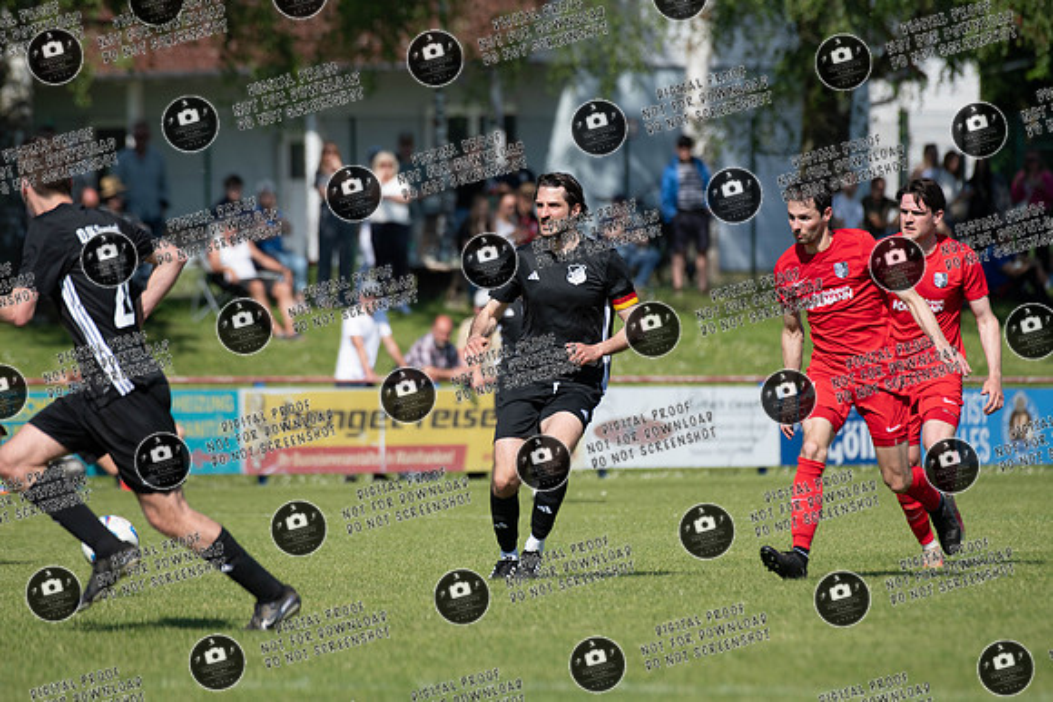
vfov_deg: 3.8
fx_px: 10532
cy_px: 351
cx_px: 526
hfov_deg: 5.7
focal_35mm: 360
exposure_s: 1/1600
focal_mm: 360
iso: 280
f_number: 5.6
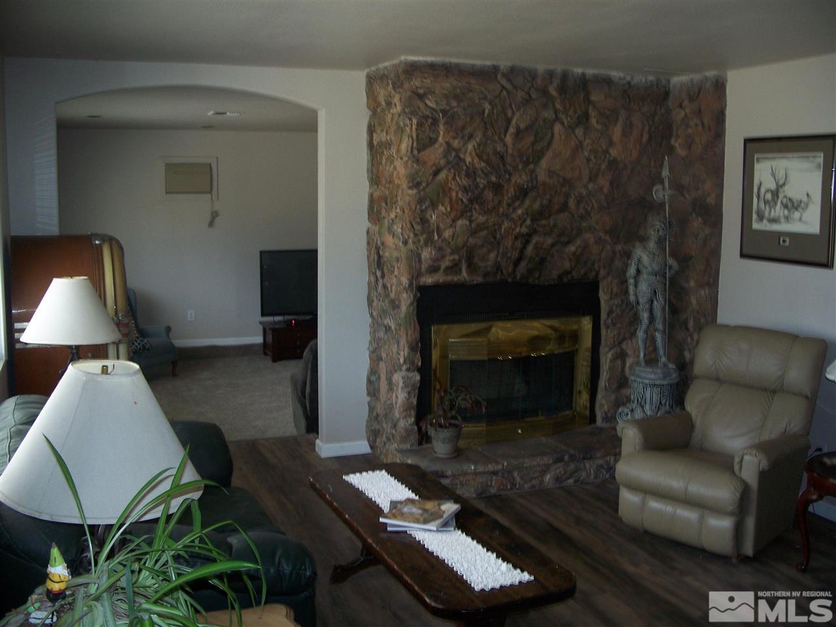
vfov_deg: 38.7
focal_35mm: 37
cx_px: 418
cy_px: 314
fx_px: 894
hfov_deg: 50.1
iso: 125
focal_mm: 7.8
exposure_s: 1/60
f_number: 2.8
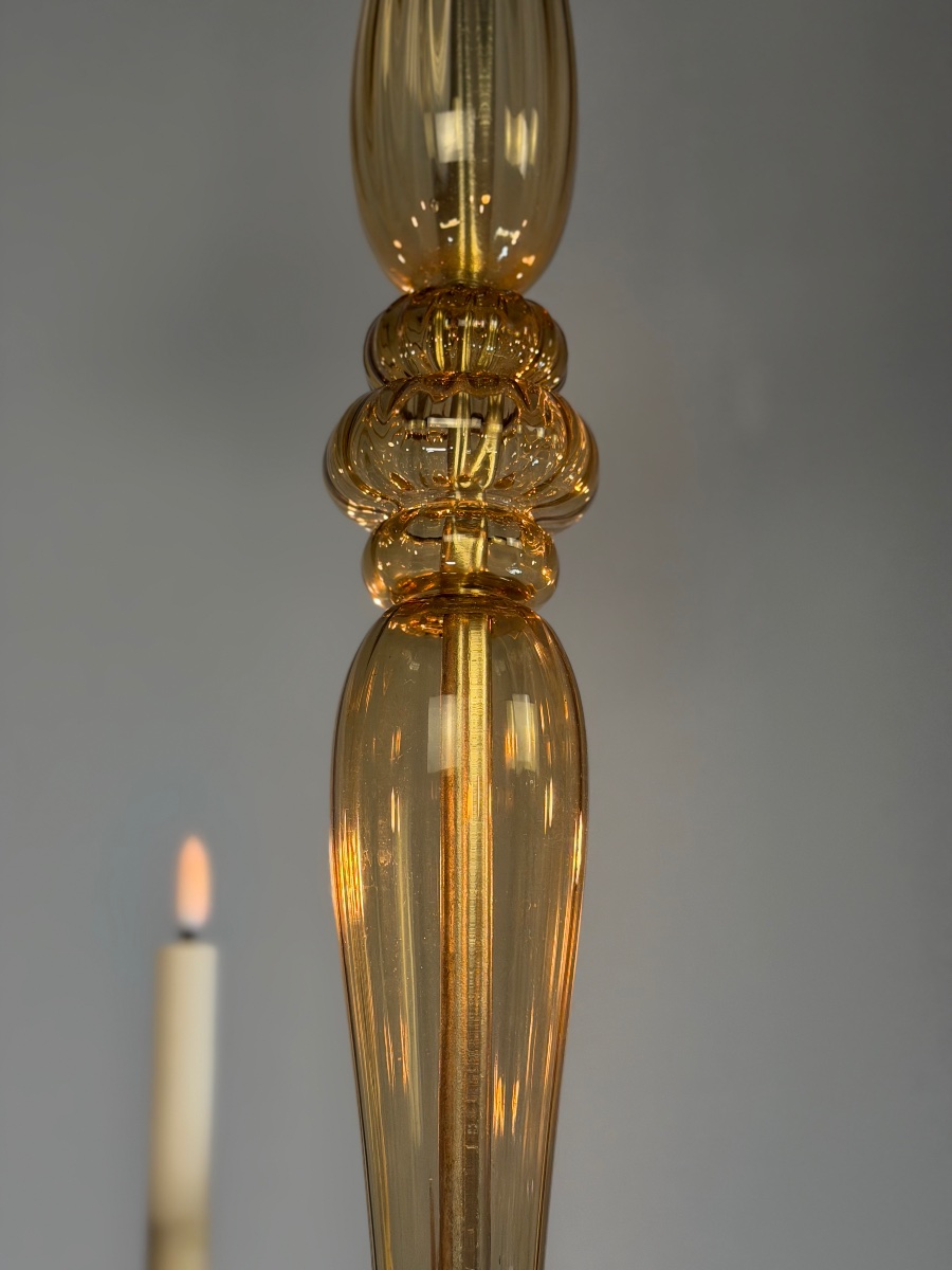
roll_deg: +0.8
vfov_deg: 39.7
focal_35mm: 48
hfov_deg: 30.3
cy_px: 635
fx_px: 1760
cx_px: 476
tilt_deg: +14.3
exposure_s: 1/100
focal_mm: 6.76
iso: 100
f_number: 1.78
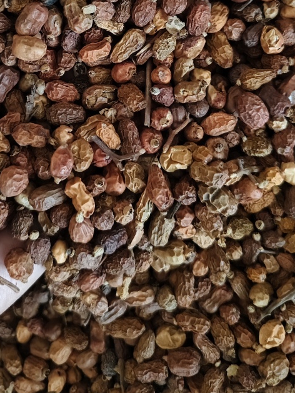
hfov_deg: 36.7
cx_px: 123
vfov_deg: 45.1
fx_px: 443
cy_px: 70
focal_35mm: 39
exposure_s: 1/243
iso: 5776
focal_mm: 5.56
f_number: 1.88
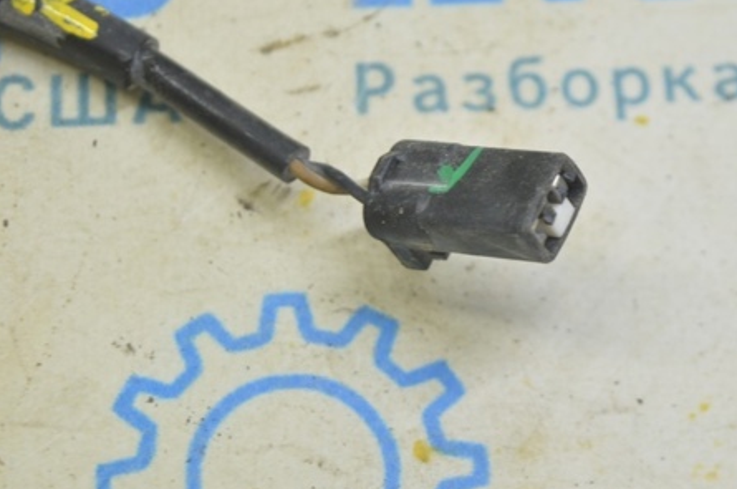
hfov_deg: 17.2
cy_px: 190
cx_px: 475
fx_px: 2426
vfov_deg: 11.5
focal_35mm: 119
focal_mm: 55
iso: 400
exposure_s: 1/20
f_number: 5.6
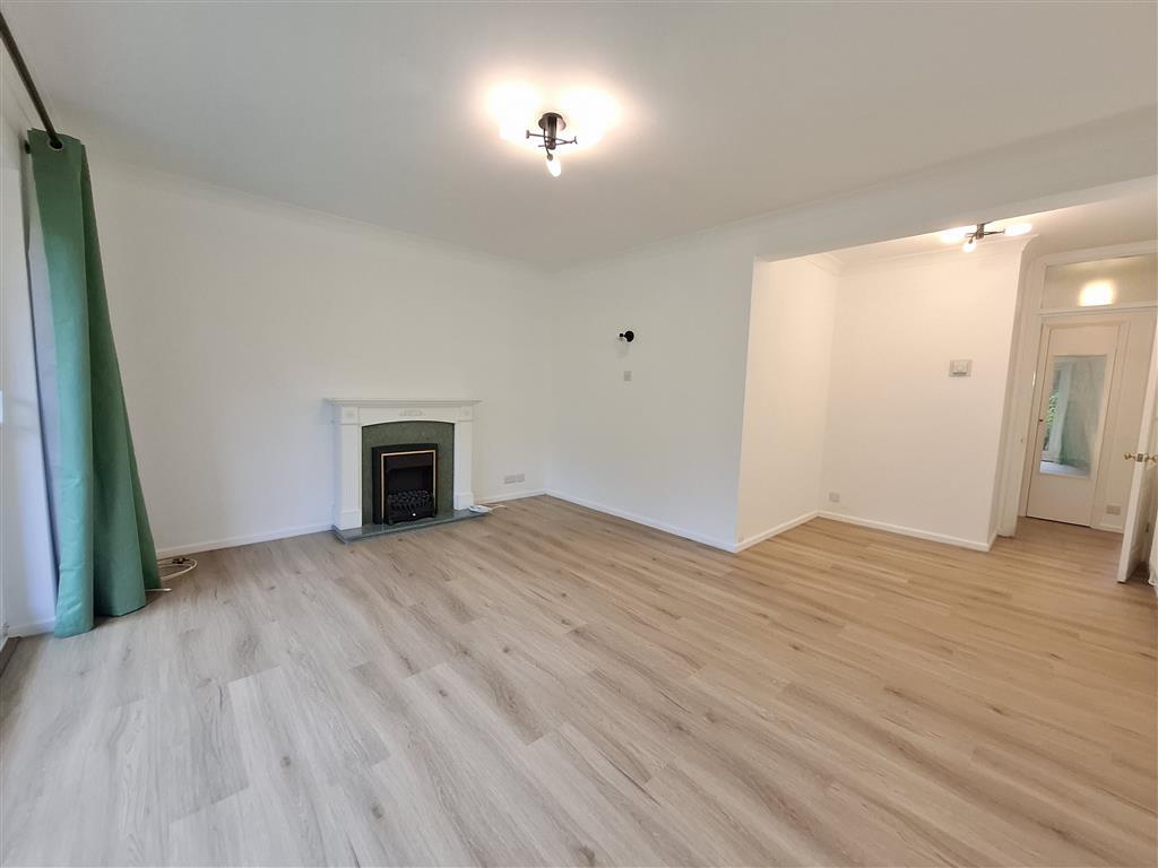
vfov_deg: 89.9
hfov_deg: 106.2
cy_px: 434
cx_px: 579
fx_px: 435
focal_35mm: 13
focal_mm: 1.74
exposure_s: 1/50
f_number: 2.2
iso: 125
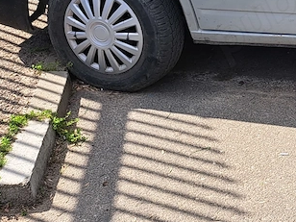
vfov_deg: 18.4
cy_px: -4
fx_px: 667
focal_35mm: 78
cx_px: 429
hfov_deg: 21.5
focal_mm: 5.23
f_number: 1.8
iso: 50
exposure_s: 1/630
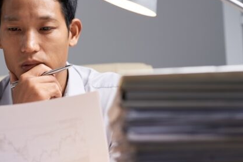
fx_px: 864
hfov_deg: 16.0
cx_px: 79
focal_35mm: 128
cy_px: 107
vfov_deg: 10.7
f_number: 4.5
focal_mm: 85
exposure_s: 1/100
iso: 200
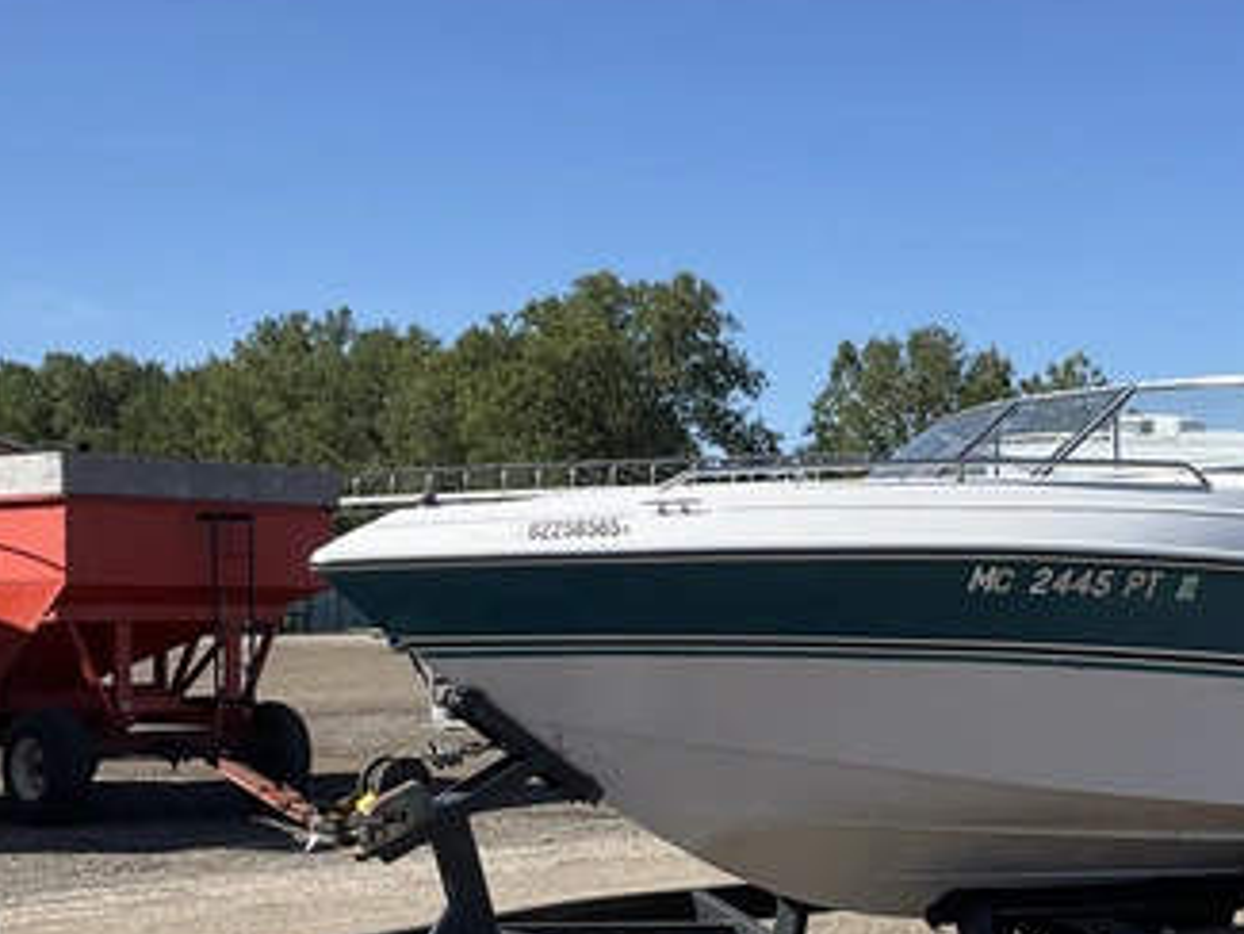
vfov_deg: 21.8
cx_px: 834
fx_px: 2409
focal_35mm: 67
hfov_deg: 28.8
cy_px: 653
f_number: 1.8
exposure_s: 1/1786
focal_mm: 3
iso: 25
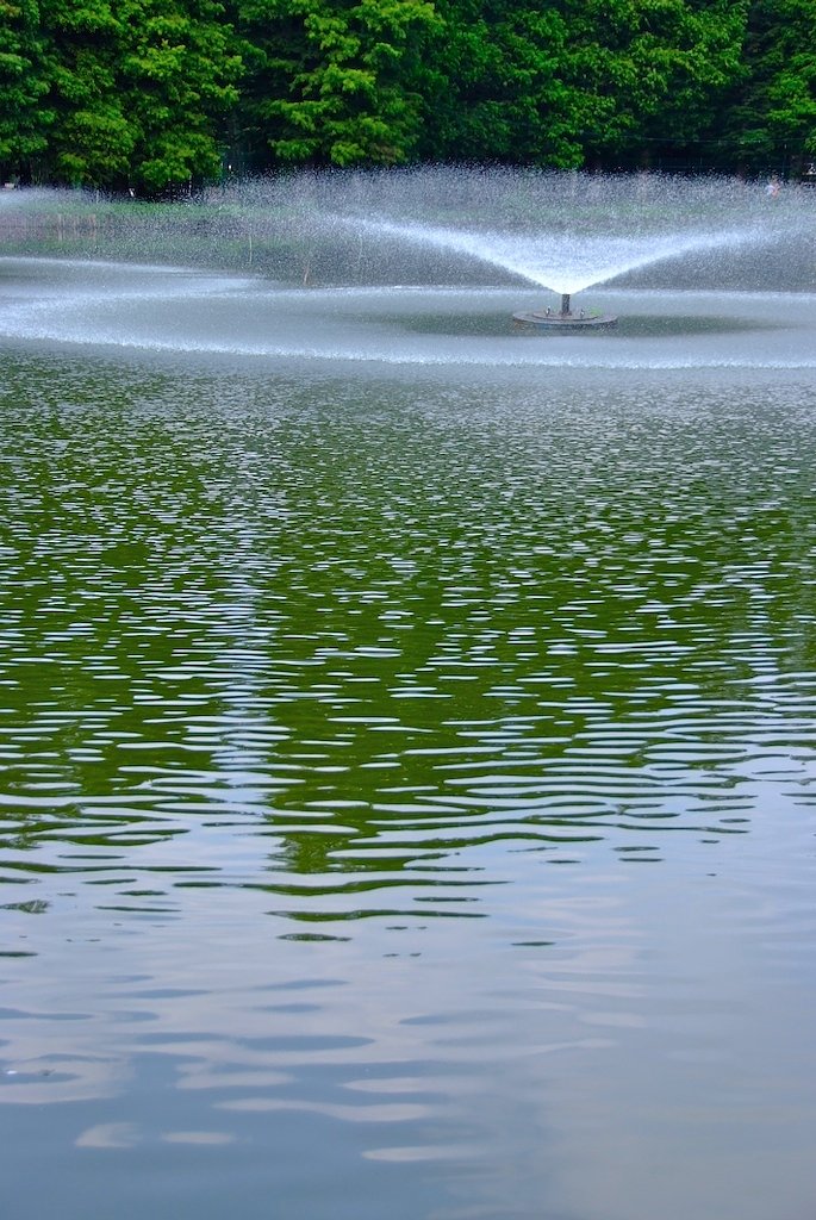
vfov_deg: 30.5
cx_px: 408
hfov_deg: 20.7
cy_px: 610
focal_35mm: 66
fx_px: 2239
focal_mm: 44
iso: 640
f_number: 4.5
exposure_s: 1/1600
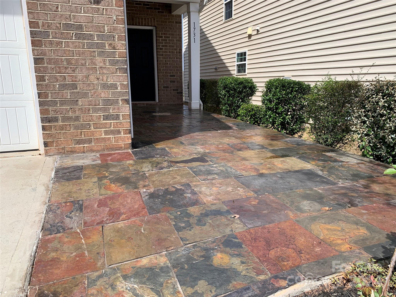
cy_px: 148
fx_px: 297
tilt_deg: -11.7
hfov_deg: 67.3
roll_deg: -0.4
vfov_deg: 53.1
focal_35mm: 26
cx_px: 198
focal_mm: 4.25
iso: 25
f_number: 1.8
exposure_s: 1/2481
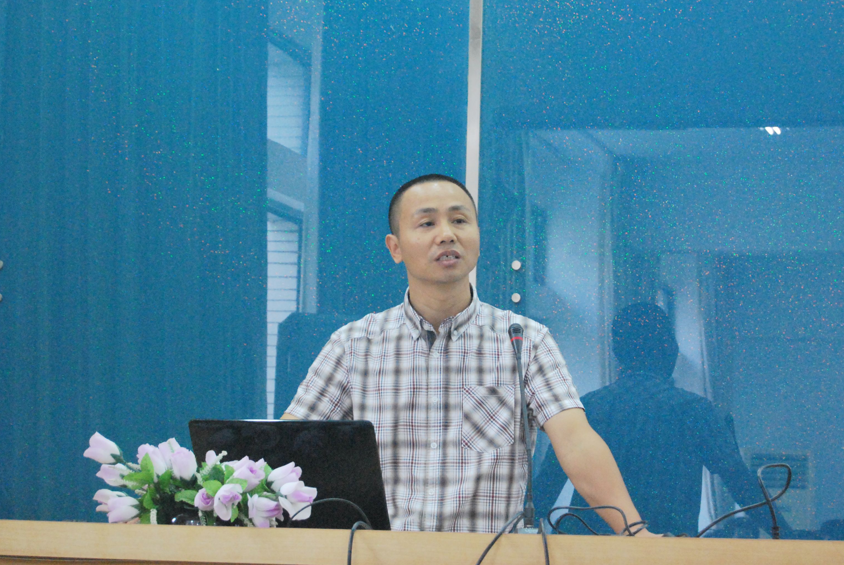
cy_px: 243
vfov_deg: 13.1
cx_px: 444
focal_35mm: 105
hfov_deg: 19.5
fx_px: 2456
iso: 1600
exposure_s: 1/25
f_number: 5.6
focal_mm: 55
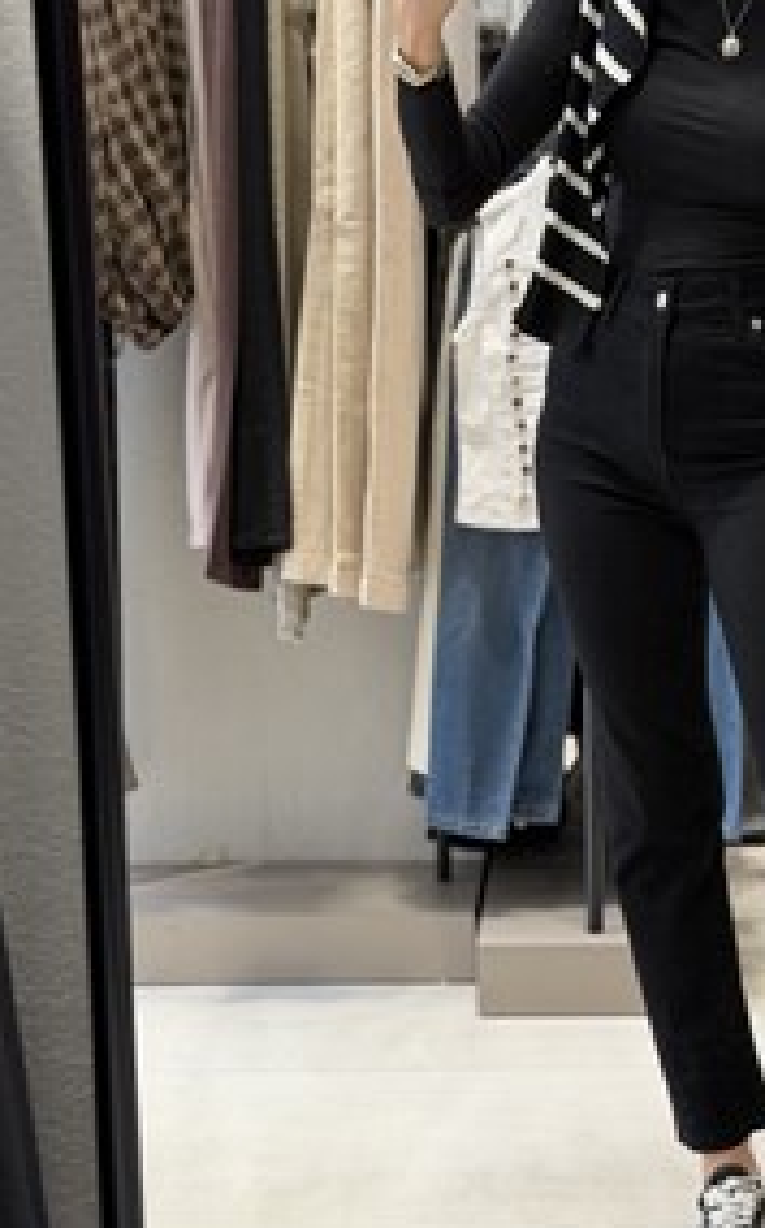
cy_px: 476
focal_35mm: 80
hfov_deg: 16.2
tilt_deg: -22.2
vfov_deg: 25.8
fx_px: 2674
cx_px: 542
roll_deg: +0.8
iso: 80
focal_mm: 6.76
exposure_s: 1/121
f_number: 1.78
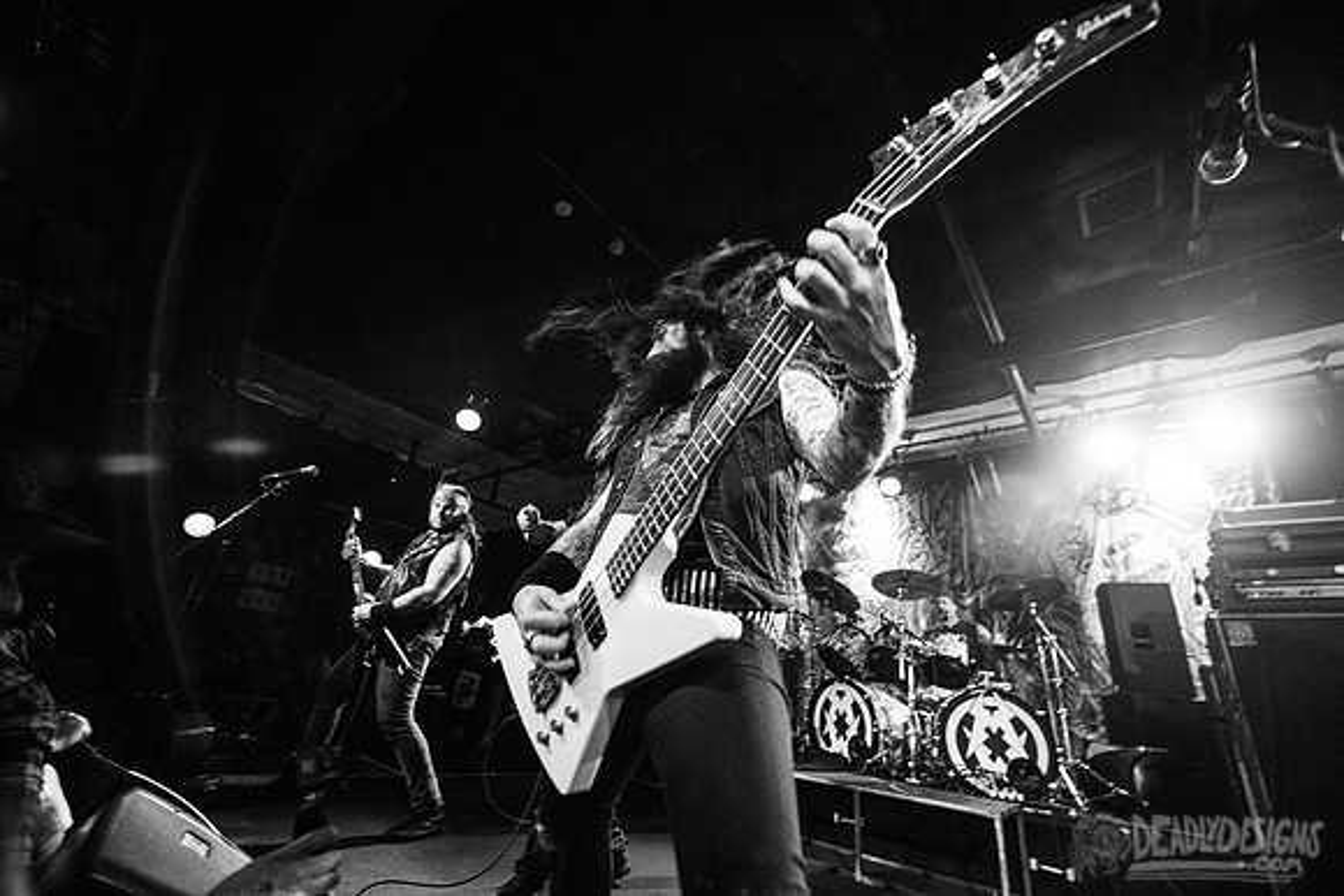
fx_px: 523
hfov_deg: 104.2
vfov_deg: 81.2
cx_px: 672
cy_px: 448
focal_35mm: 14
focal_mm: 14
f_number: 3.2
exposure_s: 1/125
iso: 3200
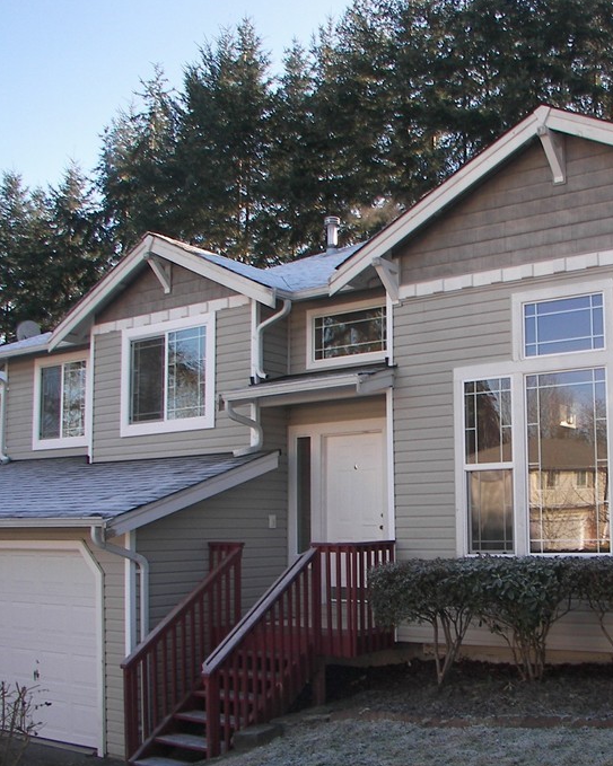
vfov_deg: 35.3
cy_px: 411
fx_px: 1202
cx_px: 463
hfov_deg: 28.2
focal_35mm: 53
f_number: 2.8
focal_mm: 6
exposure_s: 1/200
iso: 50
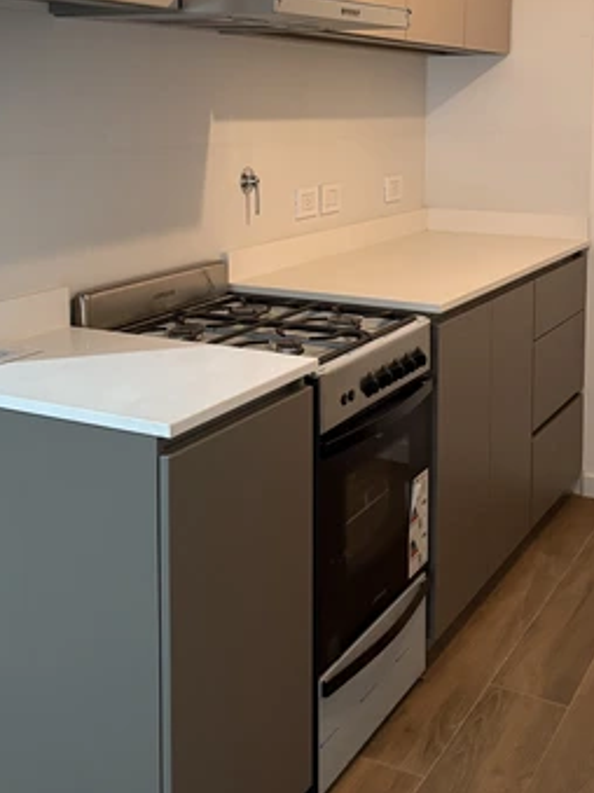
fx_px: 1053
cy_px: 208
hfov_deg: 31.5
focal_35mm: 46
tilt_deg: -3.6
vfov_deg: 40.2
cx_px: 302
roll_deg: -0.1
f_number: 1.6
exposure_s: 1/50
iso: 320
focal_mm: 5.96
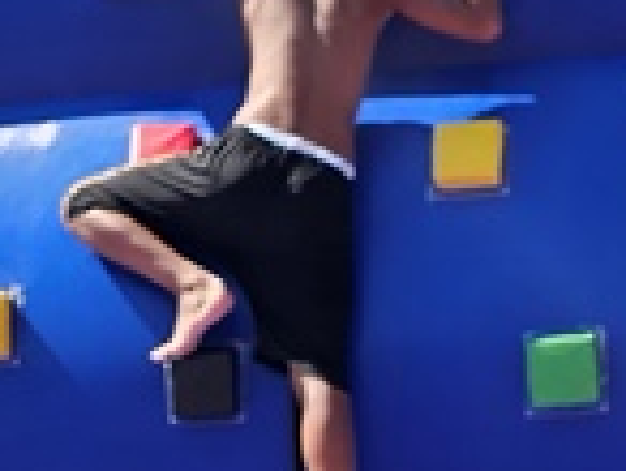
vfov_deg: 9.2
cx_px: 137
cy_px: 501
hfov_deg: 12.2
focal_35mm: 161
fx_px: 2916
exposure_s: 1/338
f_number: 1.7
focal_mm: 6.3
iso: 10
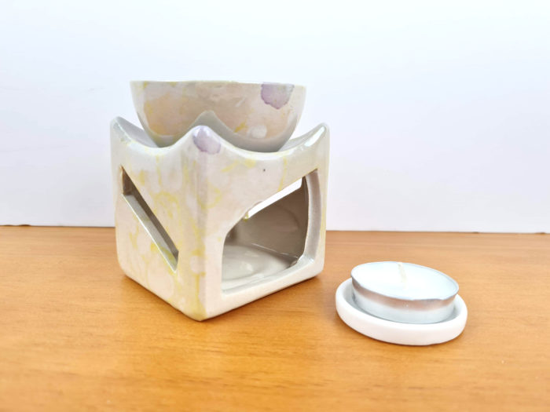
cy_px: 206
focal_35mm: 26
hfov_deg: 67.3
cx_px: 275
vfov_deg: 53.1
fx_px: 413
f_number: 1.8
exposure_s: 1/218
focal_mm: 5.4
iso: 50
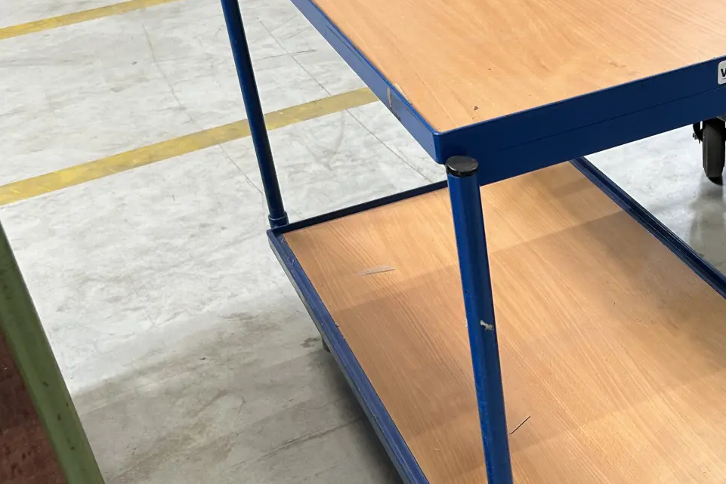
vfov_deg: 25.1
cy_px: 265
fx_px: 1089
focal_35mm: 54
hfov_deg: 35.6
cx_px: 589
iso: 125
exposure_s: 1/109
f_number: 1.5
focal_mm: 5.7
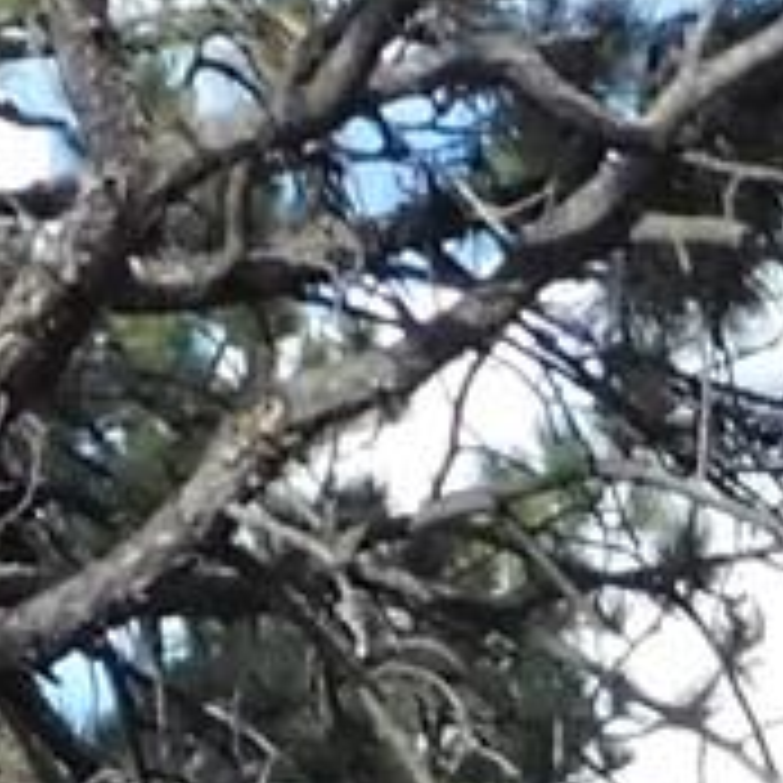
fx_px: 4786
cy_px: 2174
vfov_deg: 8.2
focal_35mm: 187
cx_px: 1458
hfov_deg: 8.9
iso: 800
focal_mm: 4
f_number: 6
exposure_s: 1/640
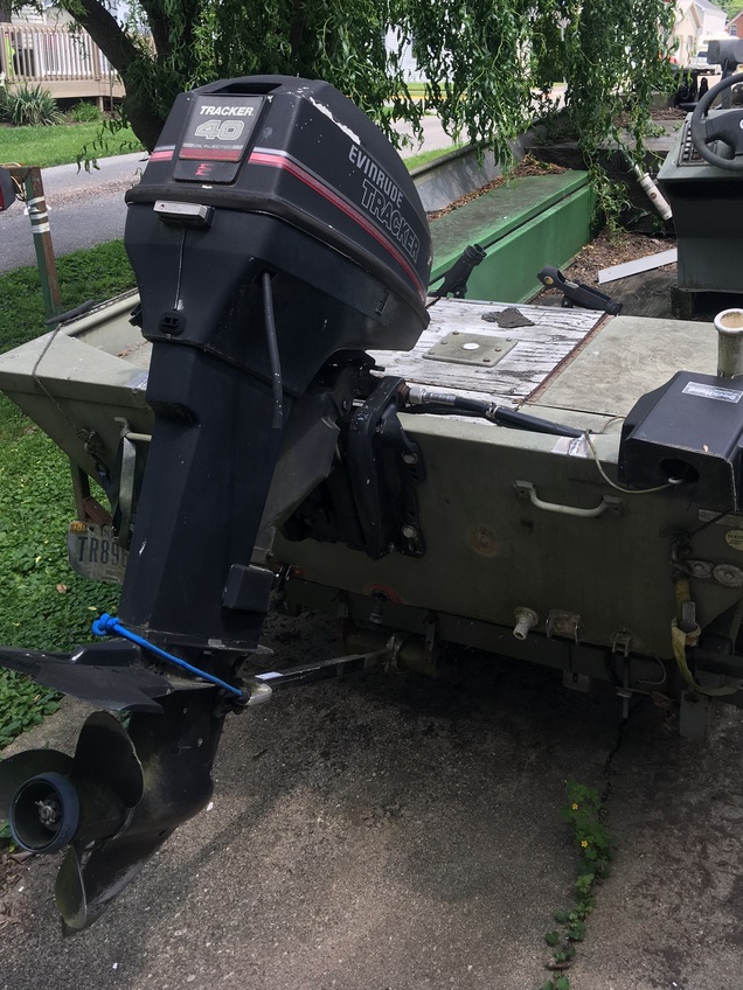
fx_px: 1002
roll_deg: -0.5
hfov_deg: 40.7
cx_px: 408
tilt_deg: -18.2
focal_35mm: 35
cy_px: 397
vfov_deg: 52.3
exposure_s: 1/359
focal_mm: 4.15
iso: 25
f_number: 2.2
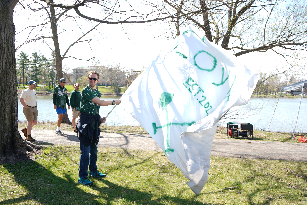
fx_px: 264
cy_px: 102
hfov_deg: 60.3
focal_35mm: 31
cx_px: 154
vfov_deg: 42.3
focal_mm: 31
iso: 80
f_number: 3.5
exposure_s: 1/250
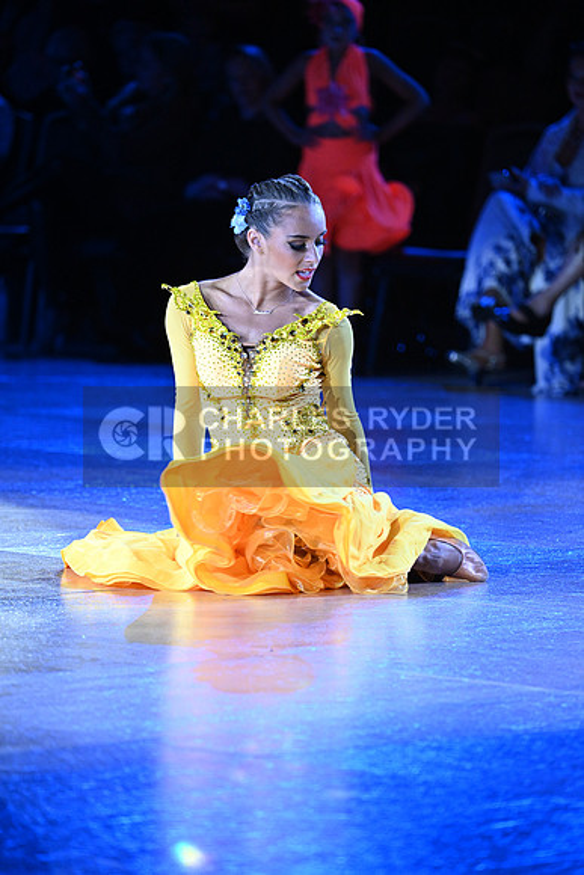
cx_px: 292
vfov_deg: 8.6
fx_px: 5836
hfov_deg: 5.7
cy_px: 438
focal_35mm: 240
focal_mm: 240
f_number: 5
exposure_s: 1/320
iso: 3200
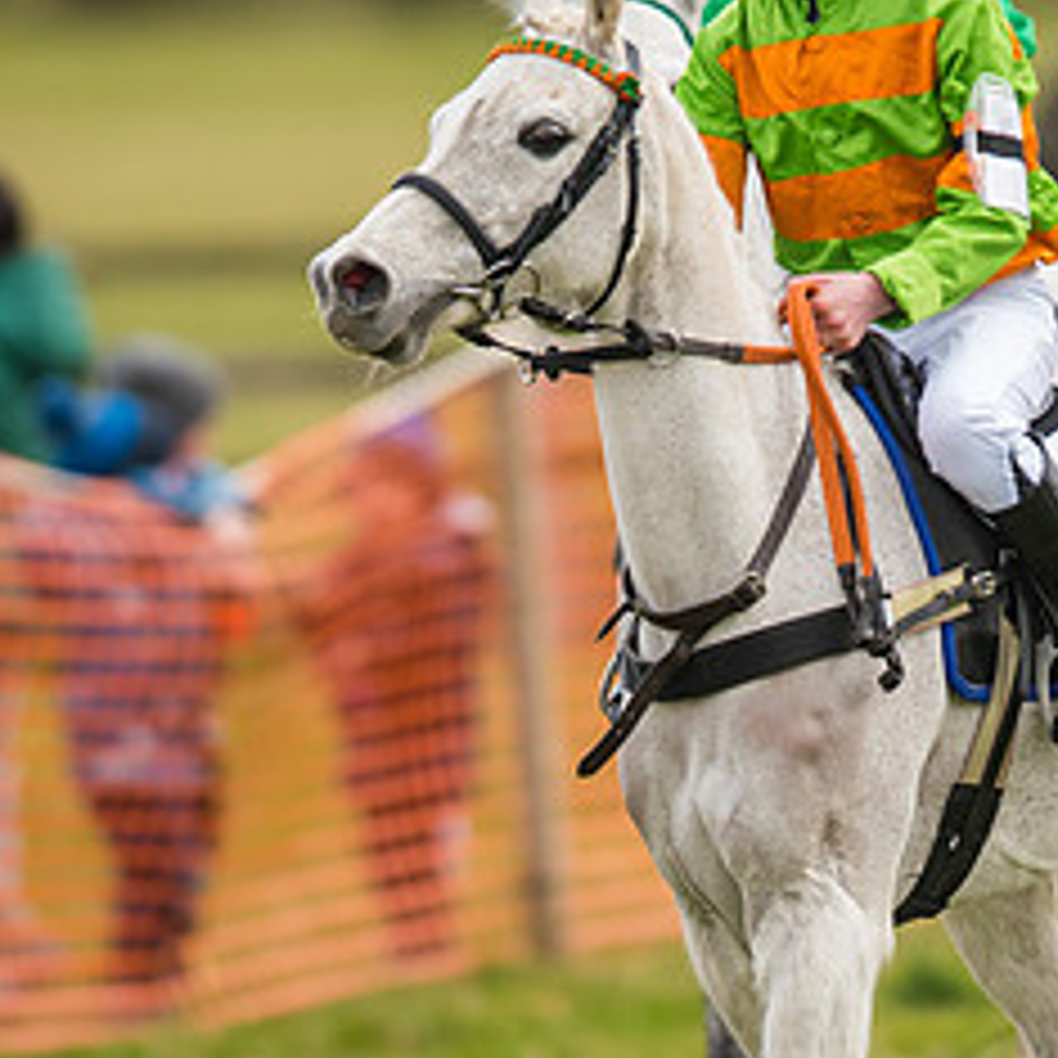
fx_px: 33715
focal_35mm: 975
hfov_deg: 1.8
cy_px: 455
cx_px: 760
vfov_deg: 1.8
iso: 400
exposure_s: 1/1600
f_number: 4
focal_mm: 400
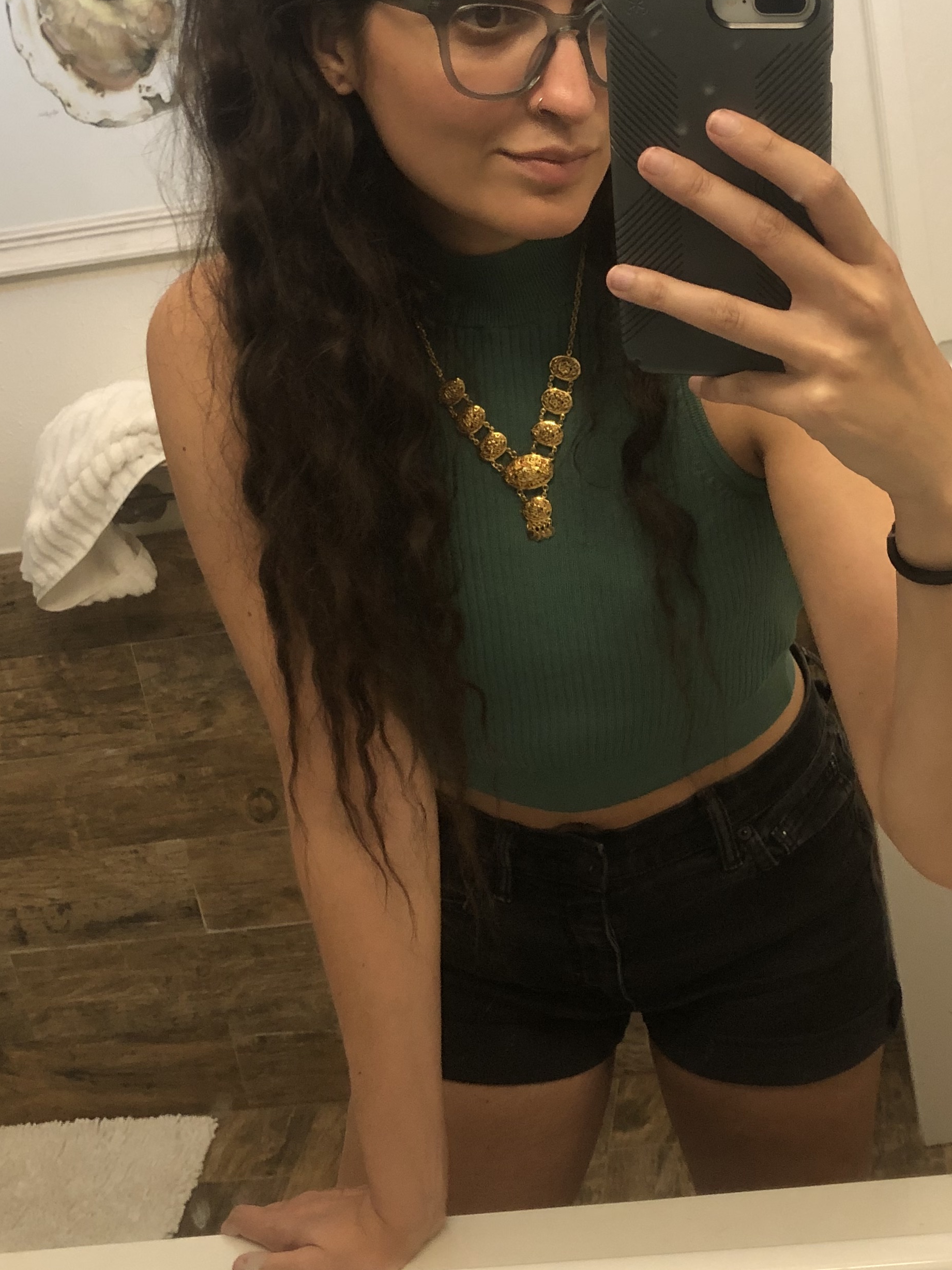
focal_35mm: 46
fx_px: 1686
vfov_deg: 41.1
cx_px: 640
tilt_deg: -13.5
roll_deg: +9.8
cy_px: 523
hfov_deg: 31.3
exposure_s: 1/15
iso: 100
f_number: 1.8
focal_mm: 3.99
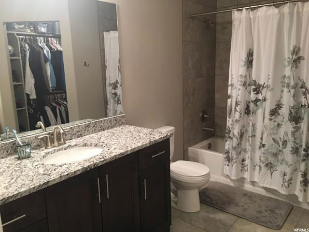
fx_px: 259
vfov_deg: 48.2
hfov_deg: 61.7
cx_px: 154
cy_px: 116
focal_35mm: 29
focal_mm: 4.15
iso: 80
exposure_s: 1/10
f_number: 2.2
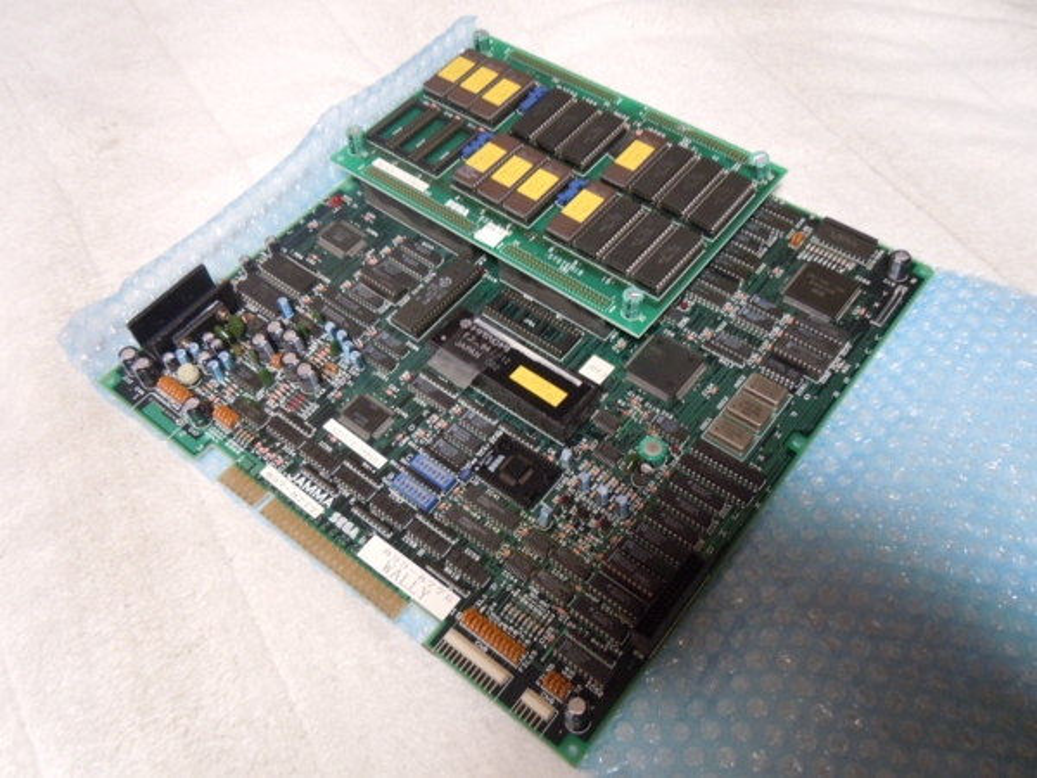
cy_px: 389
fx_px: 899
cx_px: 518
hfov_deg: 60.0
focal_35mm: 30
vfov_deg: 46.8
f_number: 3.5
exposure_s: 1/6
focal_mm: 5.4
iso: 400
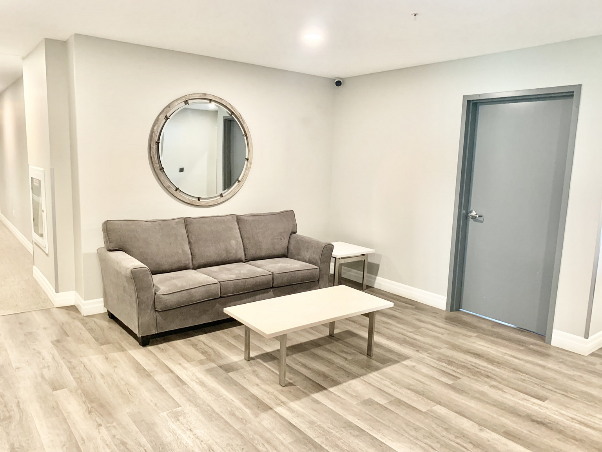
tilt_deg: -8.0
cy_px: 226
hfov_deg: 67.3
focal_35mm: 26
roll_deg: -2.4
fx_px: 452
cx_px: 301
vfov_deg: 53.1
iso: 320
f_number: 1.8
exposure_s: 1/60
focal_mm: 4.25
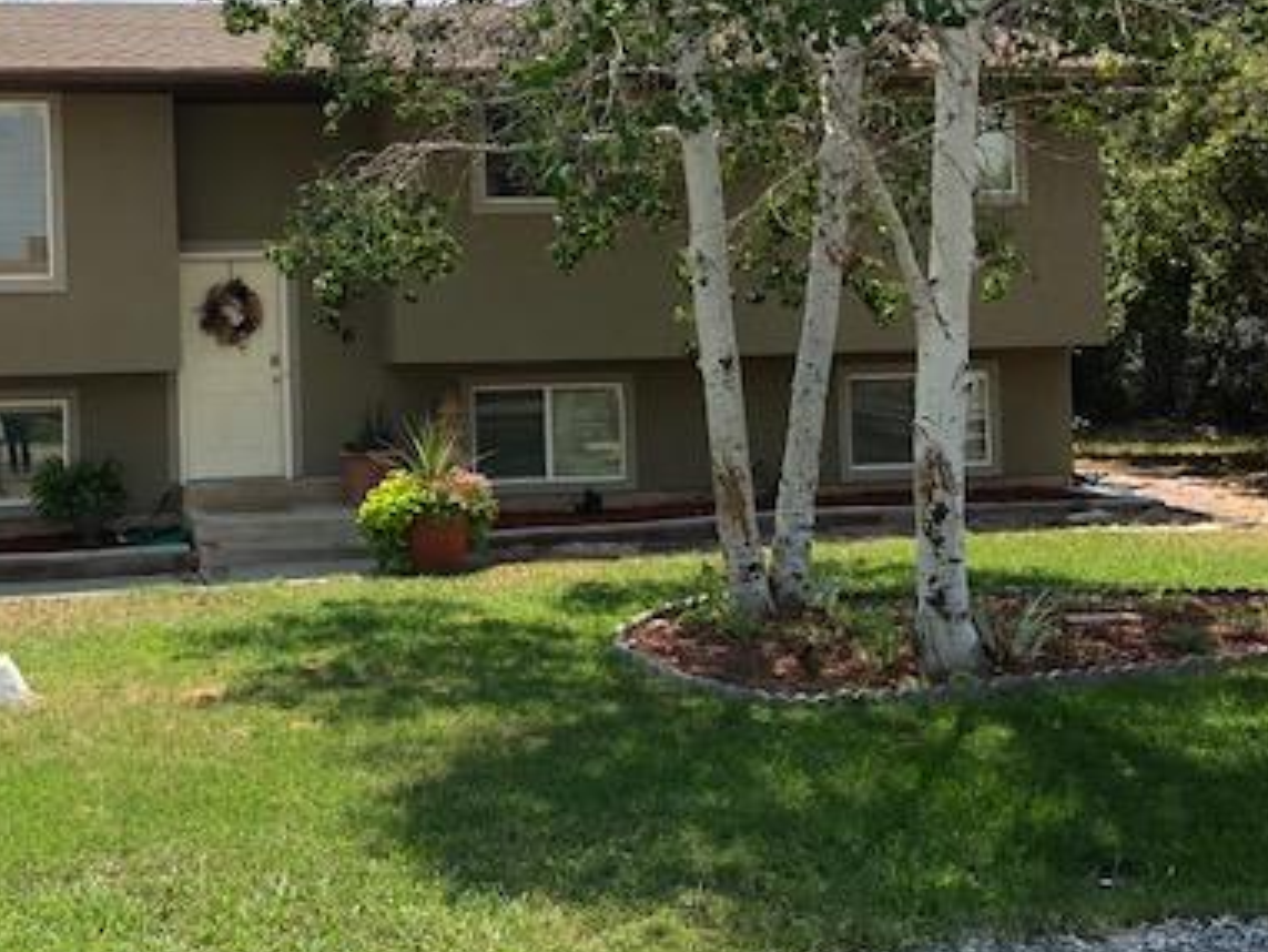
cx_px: 339
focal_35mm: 47
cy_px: 356
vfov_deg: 30.8
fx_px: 1722
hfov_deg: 39.5
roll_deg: +2.2
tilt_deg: -0.2
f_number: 1.8
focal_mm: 3.99
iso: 20
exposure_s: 1/1656
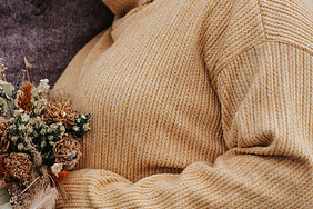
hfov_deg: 27.3
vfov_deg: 18.9
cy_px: 132
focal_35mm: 72
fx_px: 626
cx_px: 44
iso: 180
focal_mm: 35
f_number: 3.2
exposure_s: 1/800
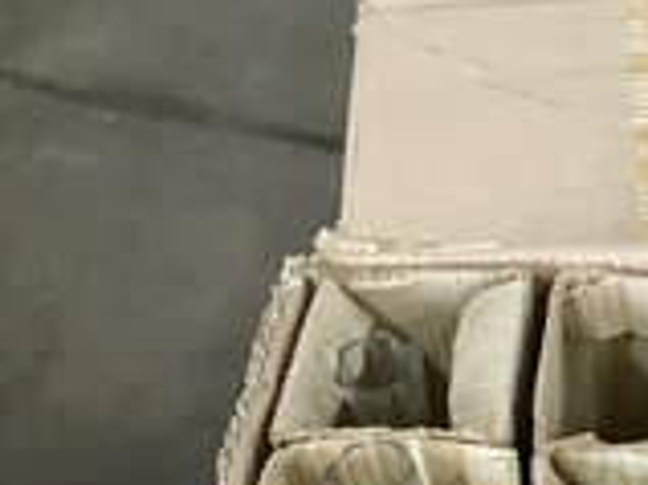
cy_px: 571
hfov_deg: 24.8
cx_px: 717
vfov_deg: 19.1
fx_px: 1366
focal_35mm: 73
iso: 160
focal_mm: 3
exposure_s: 1/60
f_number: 1.8
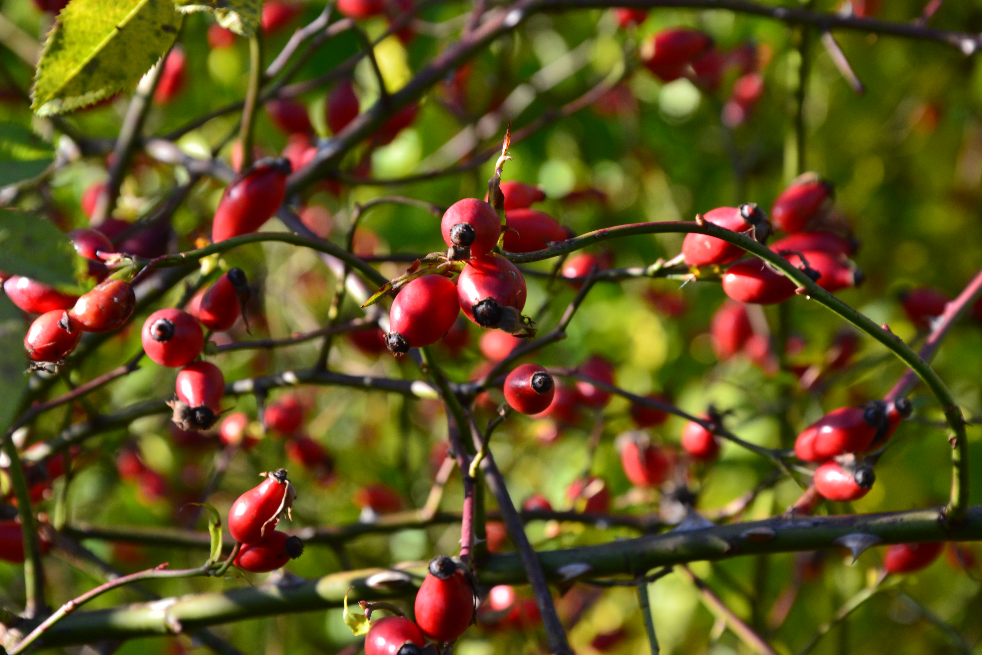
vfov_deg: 8.7
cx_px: 491
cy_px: 328
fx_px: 4296
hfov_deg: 13.0
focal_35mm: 158
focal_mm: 105
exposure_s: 1/200
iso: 400
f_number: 10
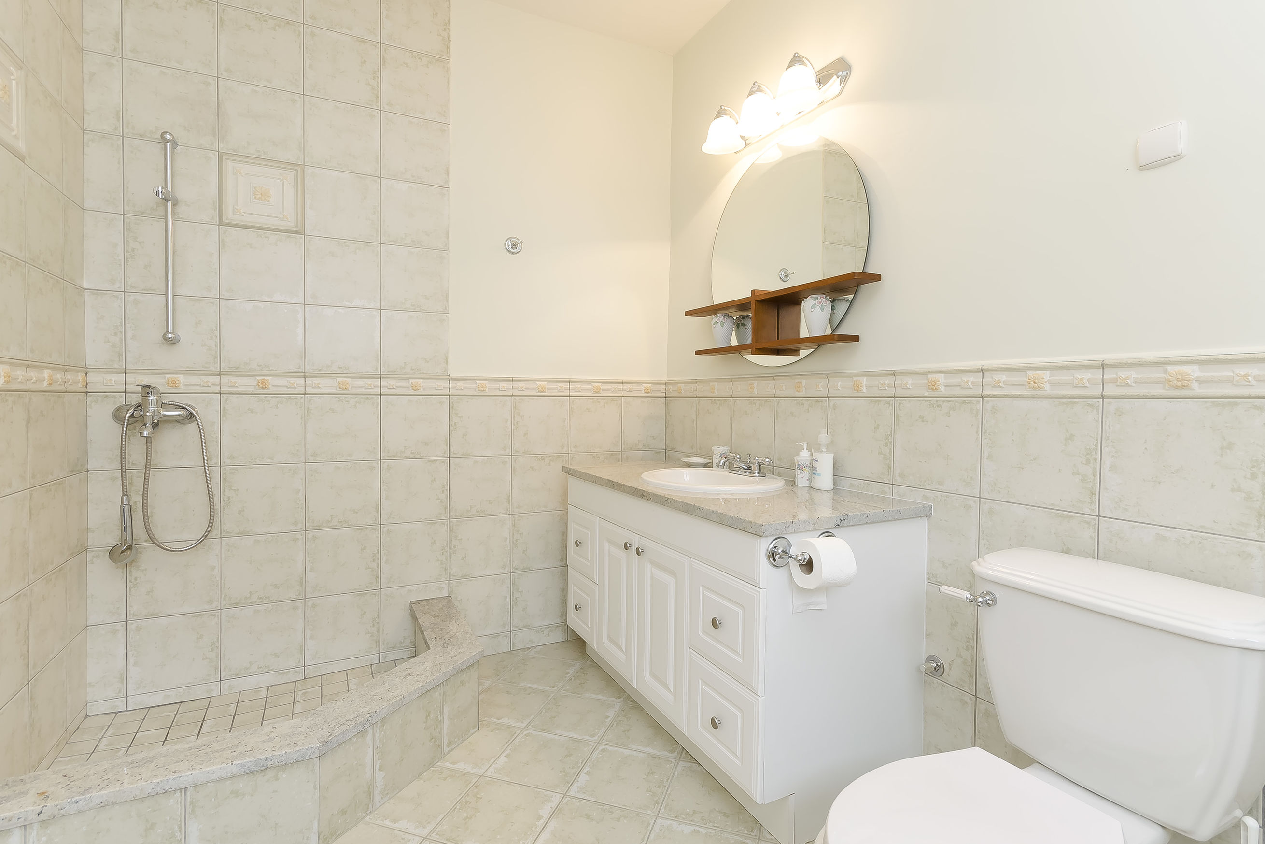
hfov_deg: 96.7
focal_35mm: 16
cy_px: 425
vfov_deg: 73.8
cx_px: 630
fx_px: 562
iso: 250
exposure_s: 1/13
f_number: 8
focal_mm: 10
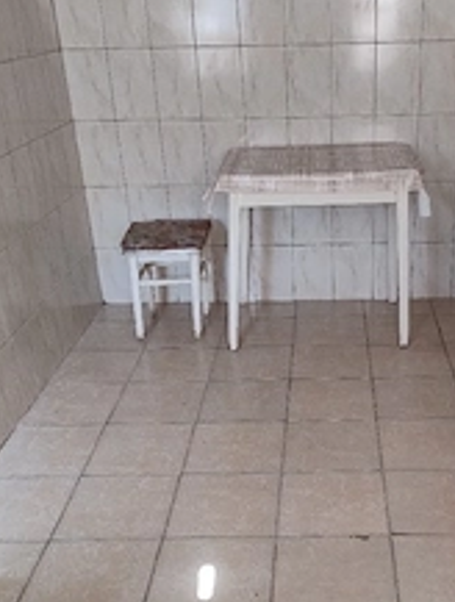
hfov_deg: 32.7
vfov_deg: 42.2
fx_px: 767
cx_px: 311
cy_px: 408
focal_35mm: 44
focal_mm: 5.56
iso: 416
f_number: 1.8
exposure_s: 1/50
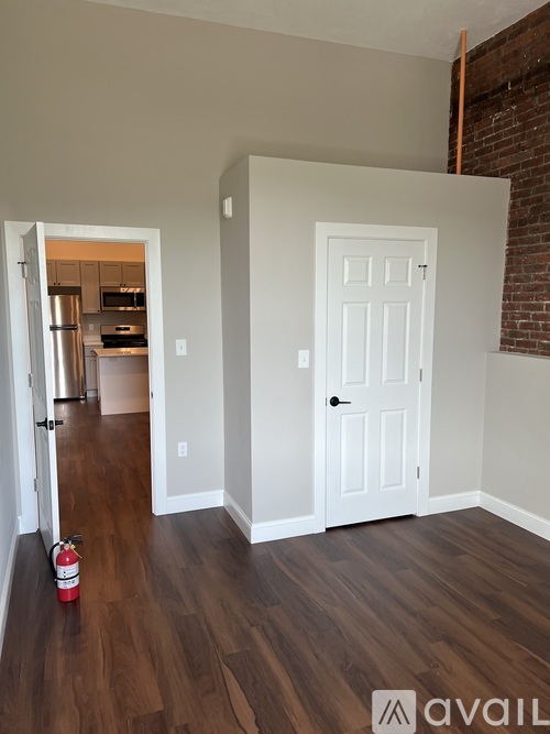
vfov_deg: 67.3
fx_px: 551
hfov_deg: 53.0
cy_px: 367
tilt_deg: -7.0
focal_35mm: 26
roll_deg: +0.0
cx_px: 275
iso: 100
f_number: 1.5
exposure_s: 1/121
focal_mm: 5.7
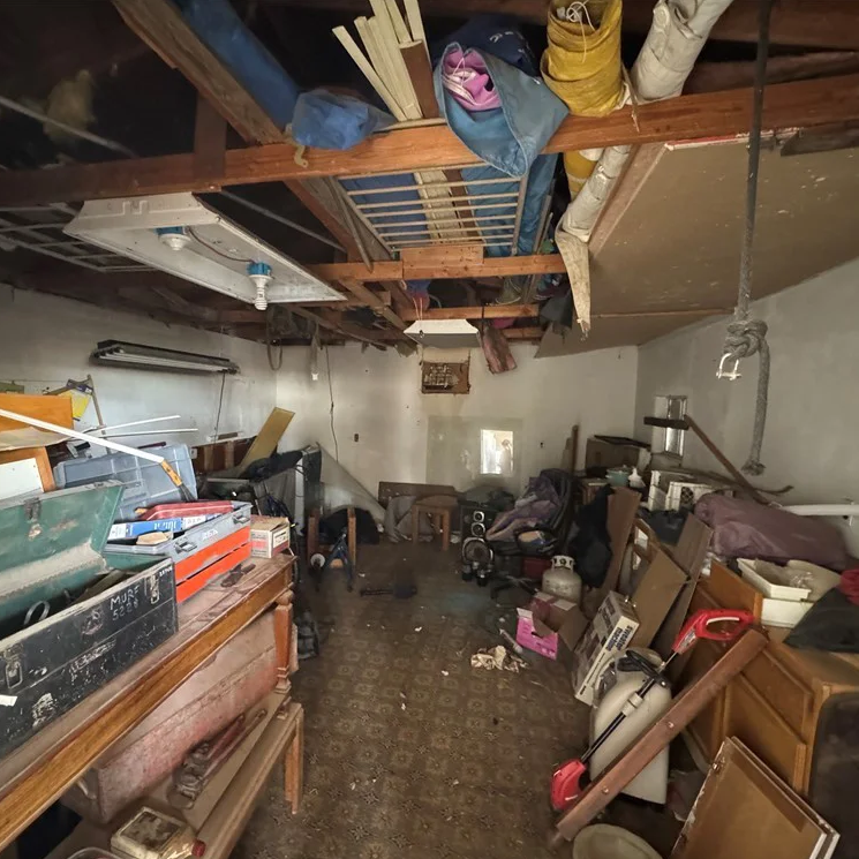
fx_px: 477
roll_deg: -0.4
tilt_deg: -6.9
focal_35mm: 17
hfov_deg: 83.9
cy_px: 440
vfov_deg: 84.0
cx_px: 402
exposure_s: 1/40
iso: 1250
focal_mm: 2.22
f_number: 2.2
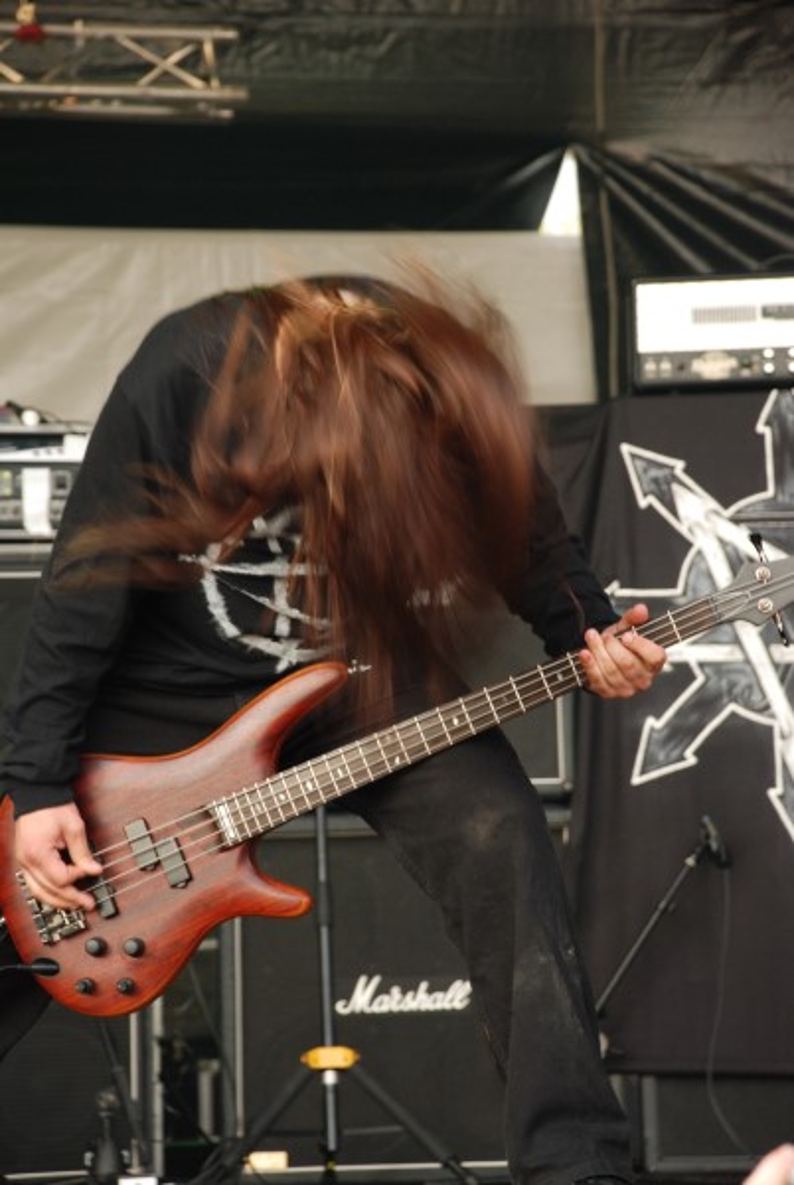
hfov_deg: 9.2
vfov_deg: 13.7
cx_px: 397
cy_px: 592
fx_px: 4945
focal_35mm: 150
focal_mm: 100
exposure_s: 1/50
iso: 400
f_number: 5.6
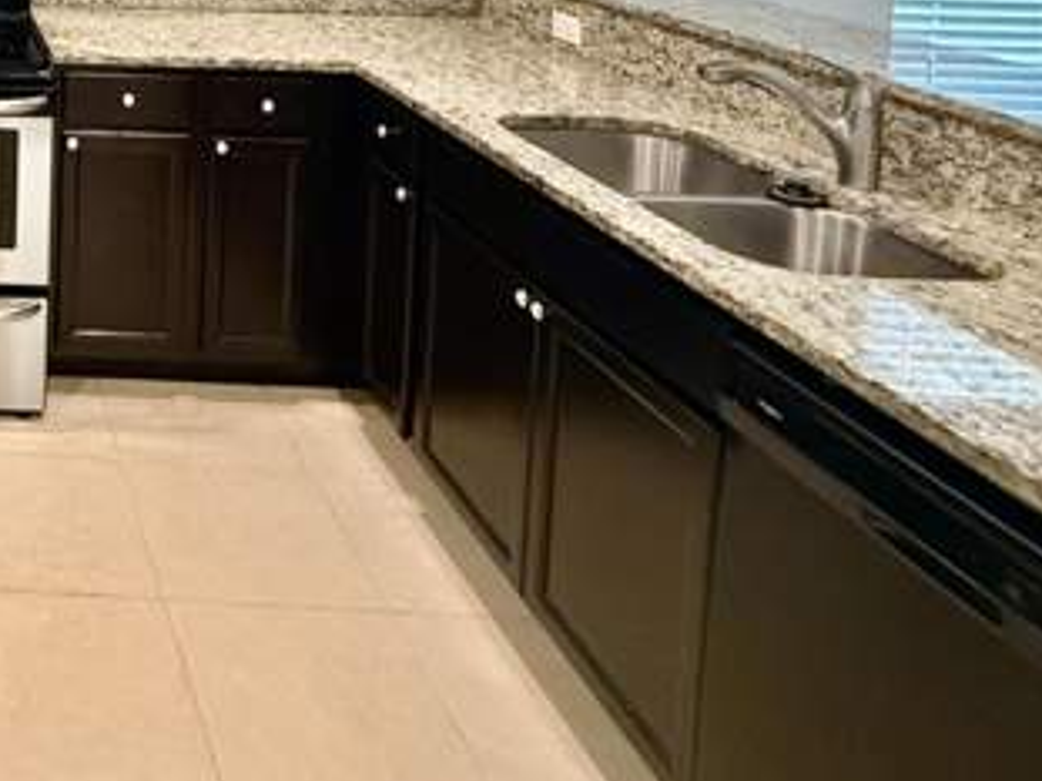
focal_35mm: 36
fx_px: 1083
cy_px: -144
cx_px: -124
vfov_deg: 32.9
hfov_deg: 40.6
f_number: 2.2
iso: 1000
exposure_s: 1/60
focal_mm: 2.22
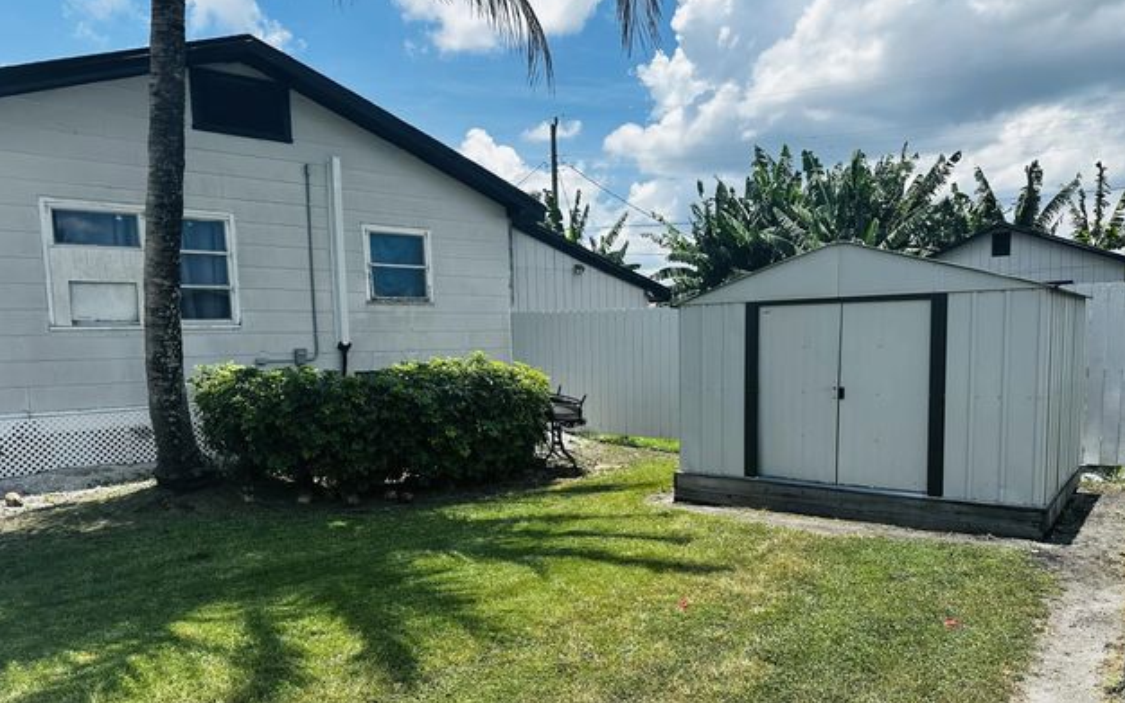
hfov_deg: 70.4
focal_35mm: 26
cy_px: 423
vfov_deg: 47.3
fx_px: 797
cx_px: 571
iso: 80
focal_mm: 6.86
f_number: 1.78
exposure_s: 1/3597
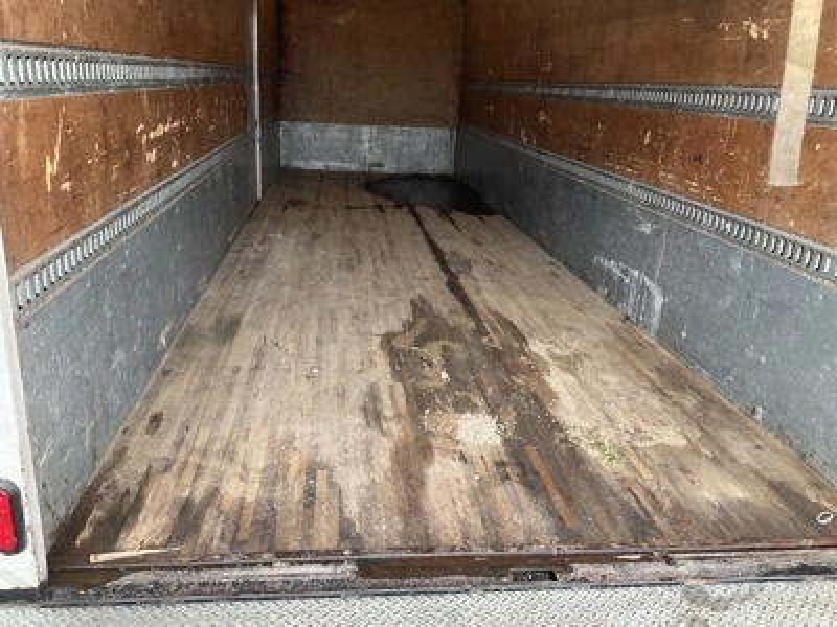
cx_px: 418
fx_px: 701
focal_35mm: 29
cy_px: 314
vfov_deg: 48.2
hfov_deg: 61.7
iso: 40
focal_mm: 3
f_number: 1.8
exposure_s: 1/122
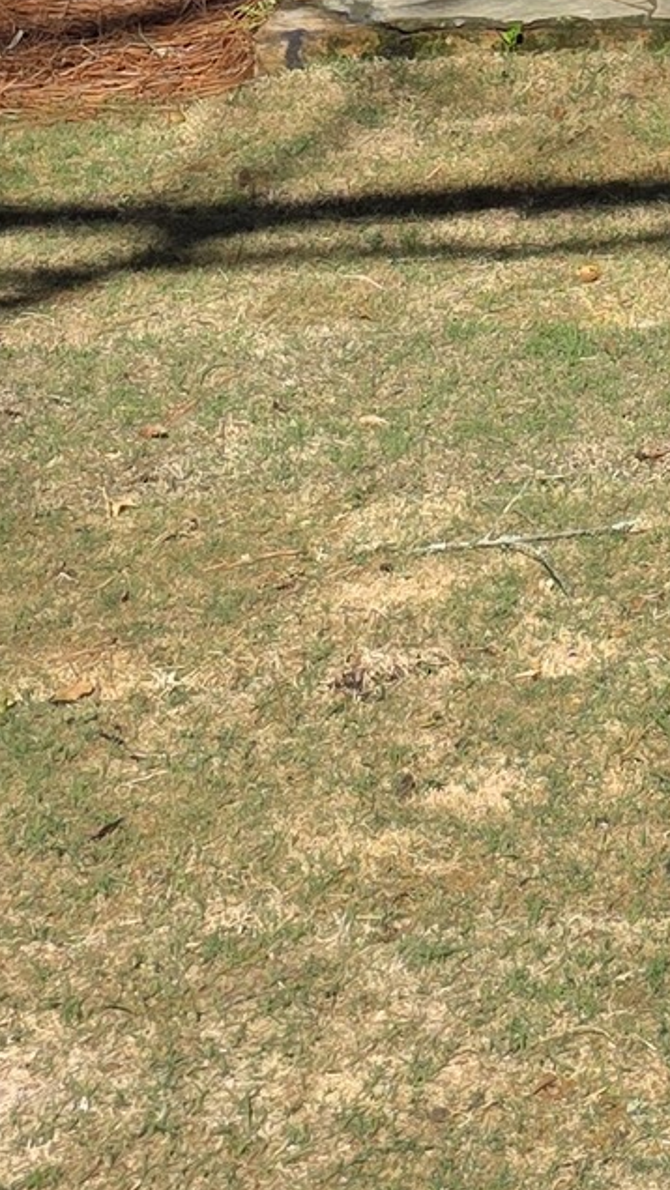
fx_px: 3820
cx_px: 1424
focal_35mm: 121
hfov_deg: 9.3
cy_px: -687
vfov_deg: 16.0
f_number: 1.7
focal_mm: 6.25
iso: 80
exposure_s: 1/6809
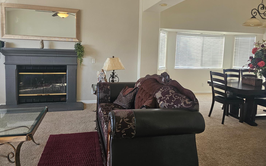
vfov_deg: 48.9
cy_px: 65
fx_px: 181
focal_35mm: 25
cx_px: 134
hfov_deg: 72.6
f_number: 1.7
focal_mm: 6.3
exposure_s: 1/120
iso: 200
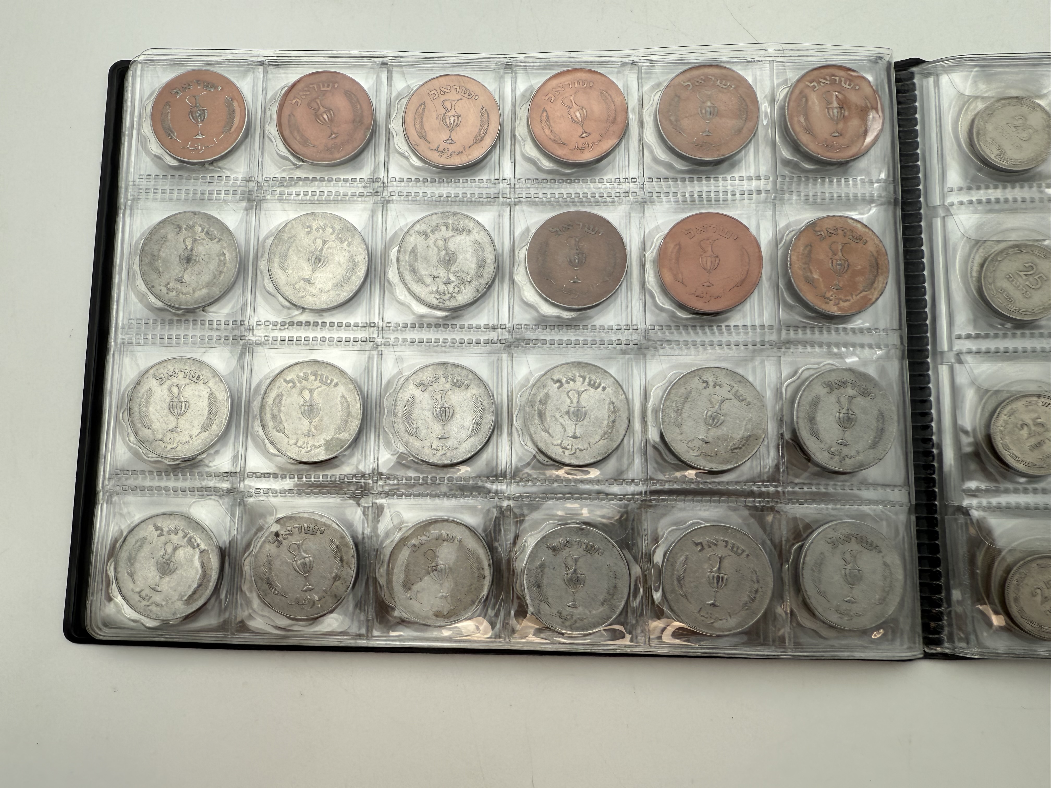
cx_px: 526
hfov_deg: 71.6
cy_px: 394
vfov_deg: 56.8
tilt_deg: -82.2
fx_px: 729
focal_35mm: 24
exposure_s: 1/265
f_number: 2.2
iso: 40
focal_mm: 2.22
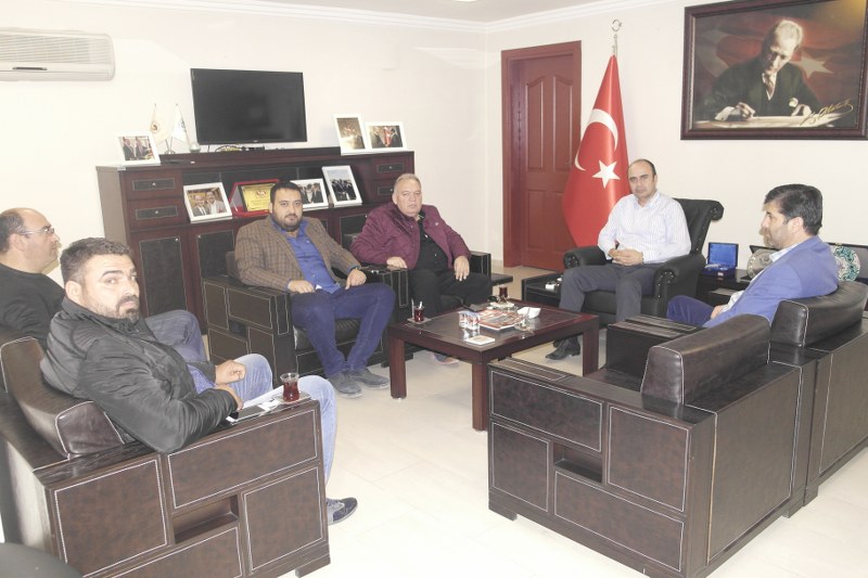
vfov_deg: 43.6
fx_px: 723
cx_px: 434
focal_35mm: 30
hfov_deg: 61.9
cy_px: 289
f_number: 3.5
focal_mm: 20
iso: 800
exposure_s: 1/160
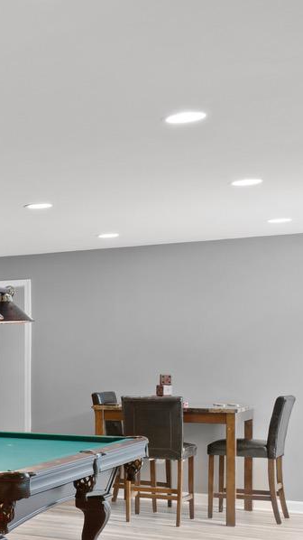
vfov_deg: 34.2
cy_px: 335
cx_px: -314
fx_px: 872
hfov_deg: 15.5
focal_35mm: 61
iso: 800
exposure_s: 1/3
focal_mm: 17
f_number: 8
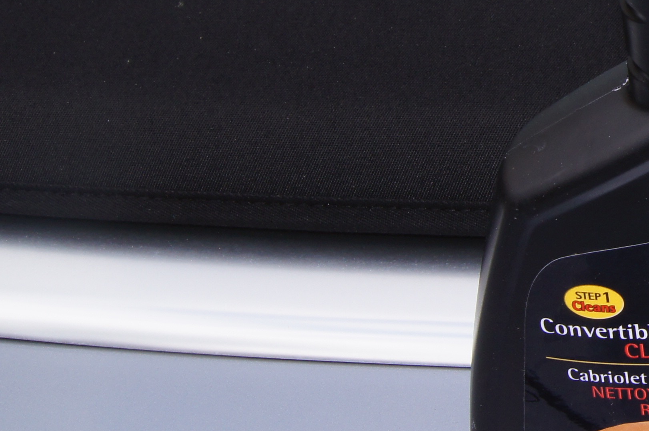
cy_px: 48
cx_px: 951
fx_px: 1963
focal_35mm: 109
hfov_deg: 17.1
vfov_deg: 12.4
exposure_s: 1/80
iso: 100
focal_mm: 24
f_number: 14
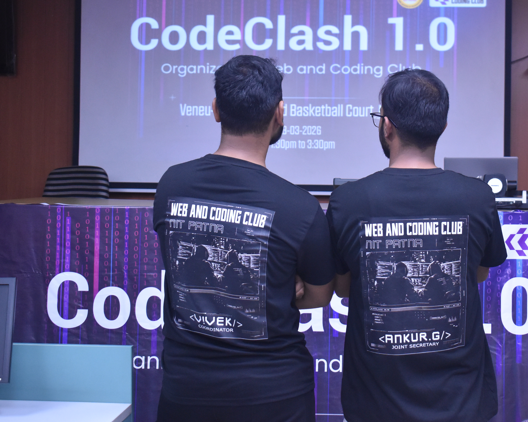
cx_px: 367
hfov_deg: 32.3
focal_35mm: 58
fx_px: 901
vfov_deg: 26.4
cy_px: 182
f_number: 4.2
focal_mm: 29
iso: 2000
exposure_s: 1/100
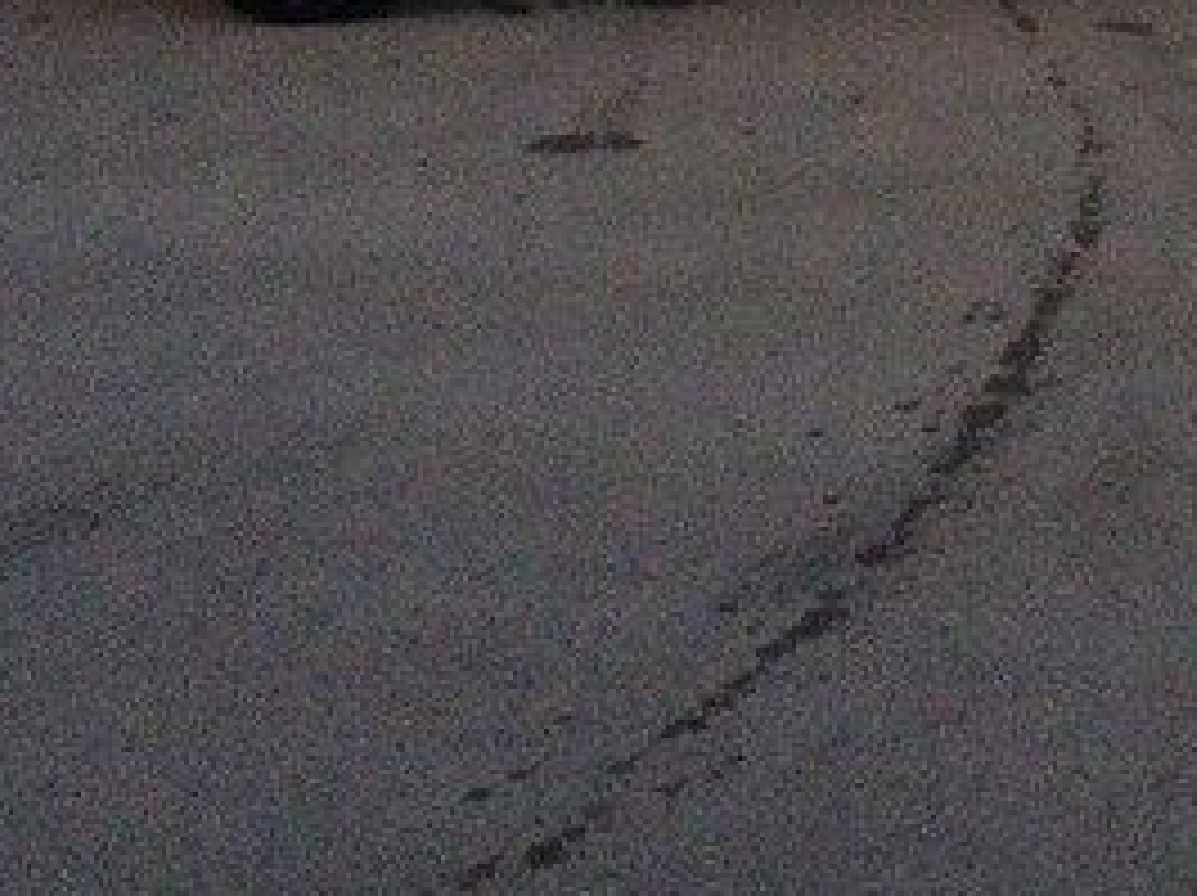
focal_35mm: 72
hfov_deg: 26.2
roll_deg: -2.2
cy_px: -209
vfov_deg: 19.1
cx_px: 1066
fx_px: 2487
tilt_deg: -8.1
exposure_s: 1/17
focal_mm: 4.15
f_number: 2.2
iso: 400
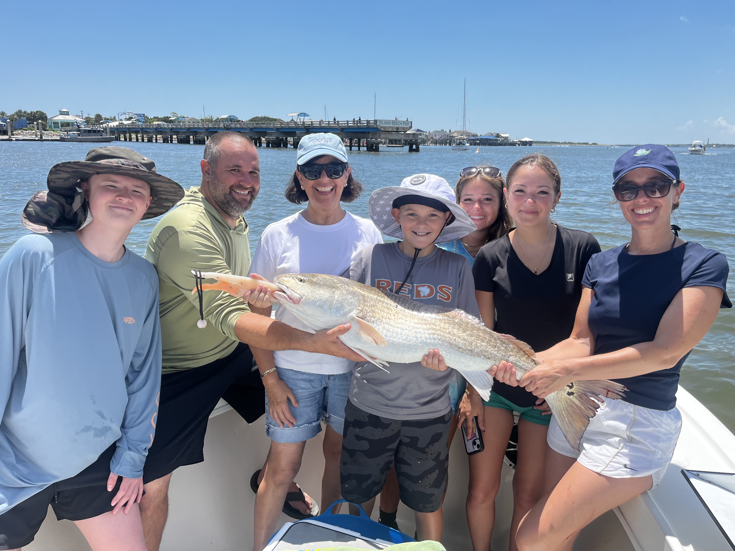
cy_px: 276
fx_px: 552
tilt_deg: -12.3
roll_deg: -1.0
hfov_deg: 67.3
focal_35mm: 26
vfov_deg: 53.1
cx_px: 368
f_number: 1.6
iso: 50
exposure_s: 1/2463
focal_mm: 5.1
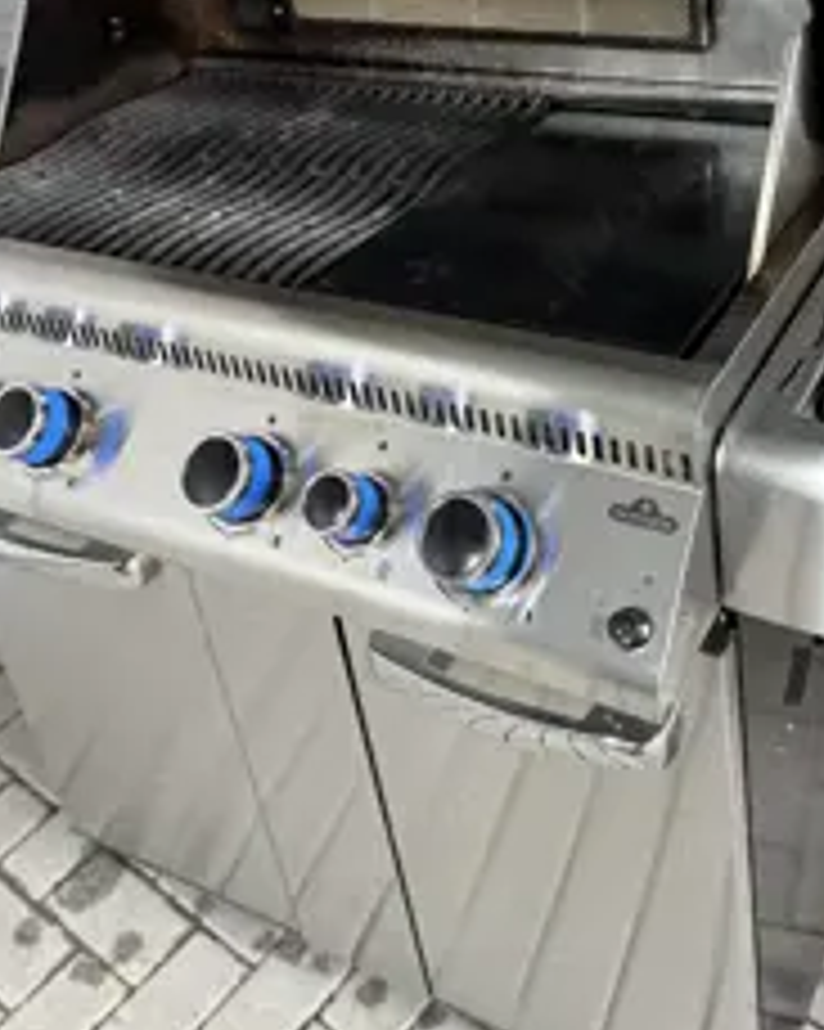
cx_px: 522
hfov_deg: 36.2
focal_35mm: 41
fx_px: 1251
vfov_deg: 43.3
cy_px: 247
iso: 640
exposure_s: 1/50
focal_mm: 6.76
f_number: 1.78
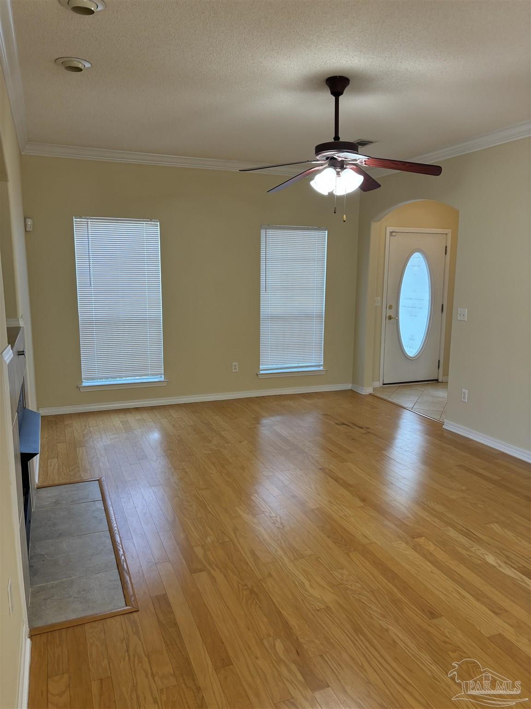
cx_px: 266
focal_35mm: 26
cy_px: 354
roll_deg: -1.2
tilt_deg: -10.2
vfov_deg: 67.3
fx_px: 532
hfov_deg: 53.1
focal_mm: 5.96
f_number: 1.6
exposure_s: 1/60
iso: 64
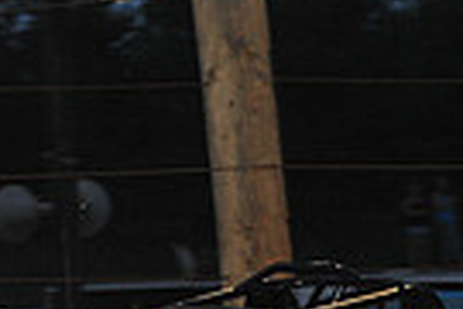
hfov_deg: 4.0
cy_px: 503
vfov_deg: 2.7
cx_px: -449
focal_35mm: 516
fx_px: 6636
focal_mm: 120
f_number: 7.1
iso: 1000
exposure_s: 1/320
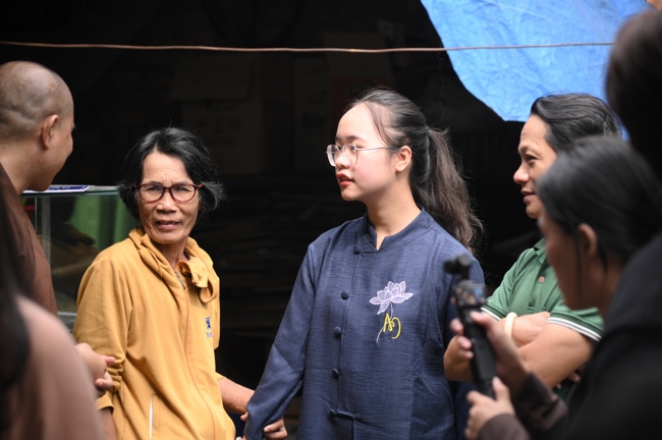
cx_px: 331
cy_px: 220
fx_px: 2204
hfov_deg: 17.1
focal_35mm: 120
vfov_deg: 11.4
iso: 2500
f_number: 4
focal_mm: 120
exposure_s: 1/1250
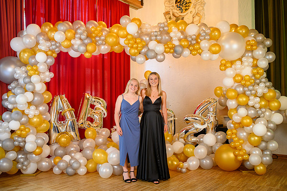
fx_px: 279
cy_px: 96
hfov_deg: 54.5
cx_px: 144
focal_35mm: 35
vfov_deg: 37.8
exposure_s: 1/100
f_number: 3.5
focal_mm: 35
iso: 1250
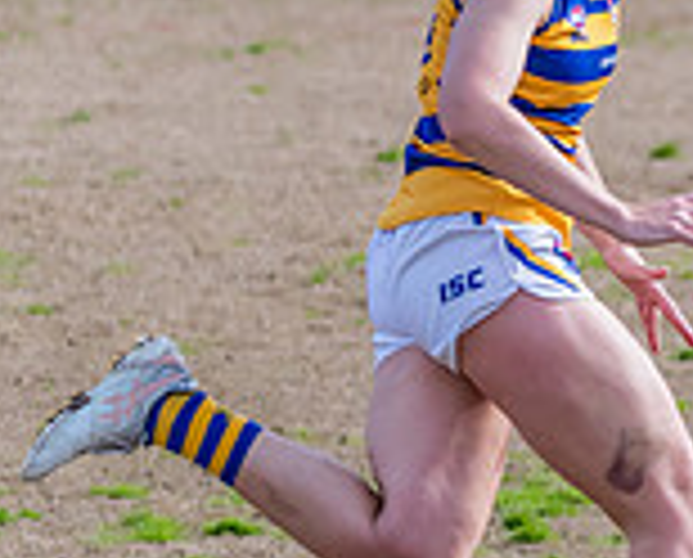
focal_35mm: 1049
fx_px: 21570
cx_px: 1720
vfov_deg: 1.5
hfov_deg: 1.8
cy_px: 370
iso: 800
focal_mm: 220
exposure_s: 1/1600
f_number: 6.3
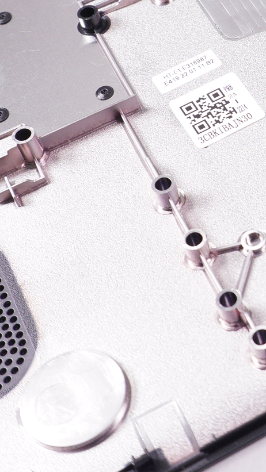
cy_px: 78
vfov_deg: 22.8
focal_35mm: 92
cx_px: 431
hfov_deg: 12.4
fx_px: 1153
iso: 640
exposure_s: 1/250
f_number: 5.6
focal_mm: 16
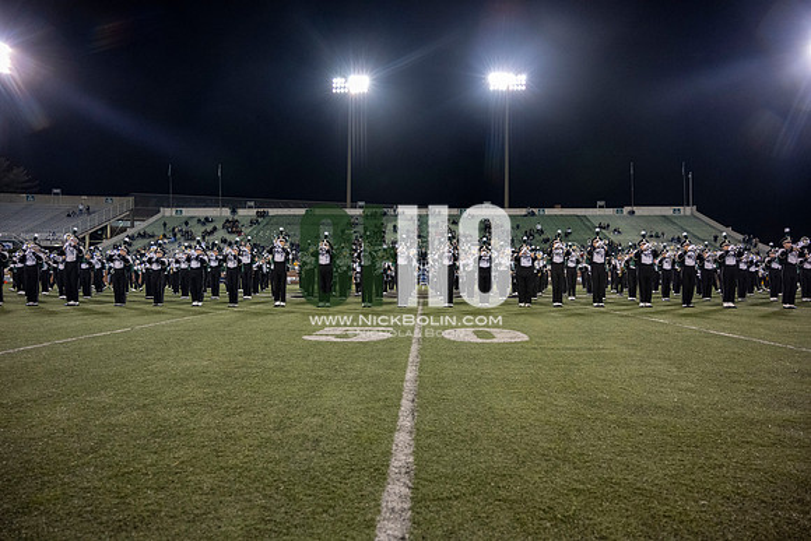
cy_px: 270
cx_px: 406
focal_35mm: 24
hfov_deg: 73.7
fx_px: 541
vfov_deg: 53.2
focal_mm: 24
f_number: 4
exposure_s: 1/500
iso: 2000
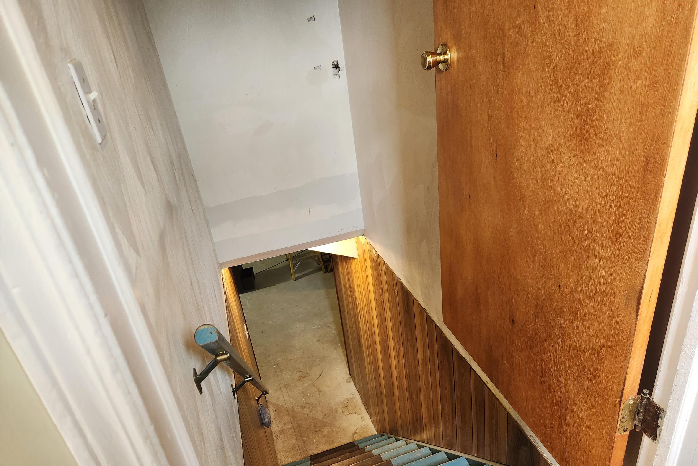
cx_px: 349
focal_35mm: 24
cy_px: 261
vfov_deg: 53.0
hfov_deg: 73.7
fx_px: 465
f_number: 1.8
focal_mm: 5.4
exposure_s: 1/120
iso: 320
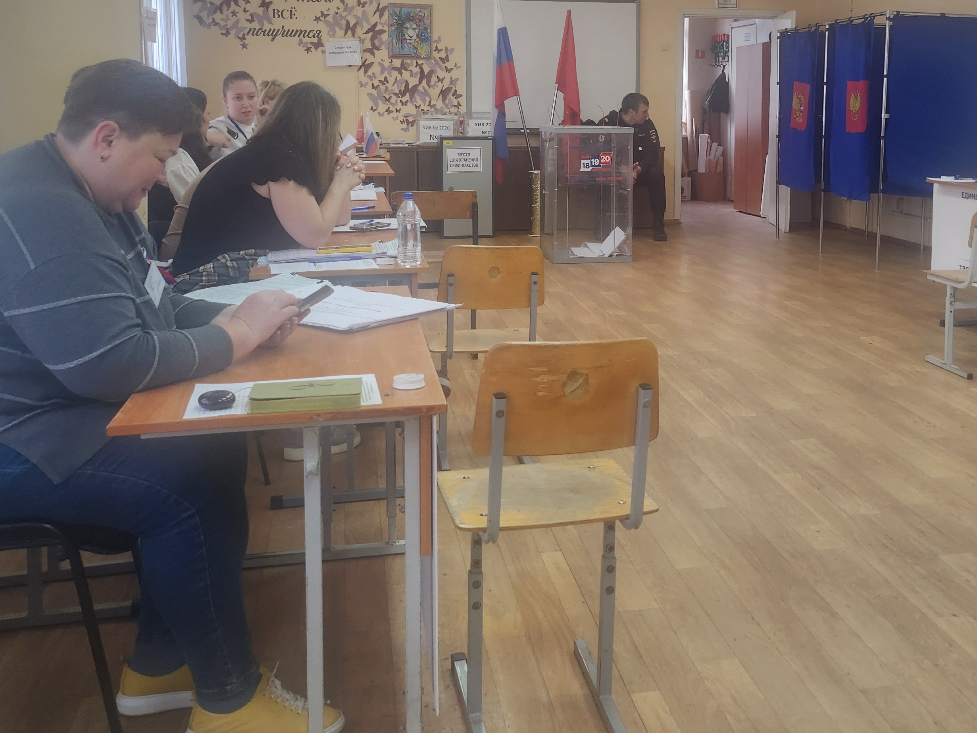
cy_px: 186
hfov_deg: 47.4
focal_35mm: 39
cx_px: 619
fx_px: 1101
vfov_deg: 36.0
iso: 125
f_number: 1.8
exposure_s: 1/100
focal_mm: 5
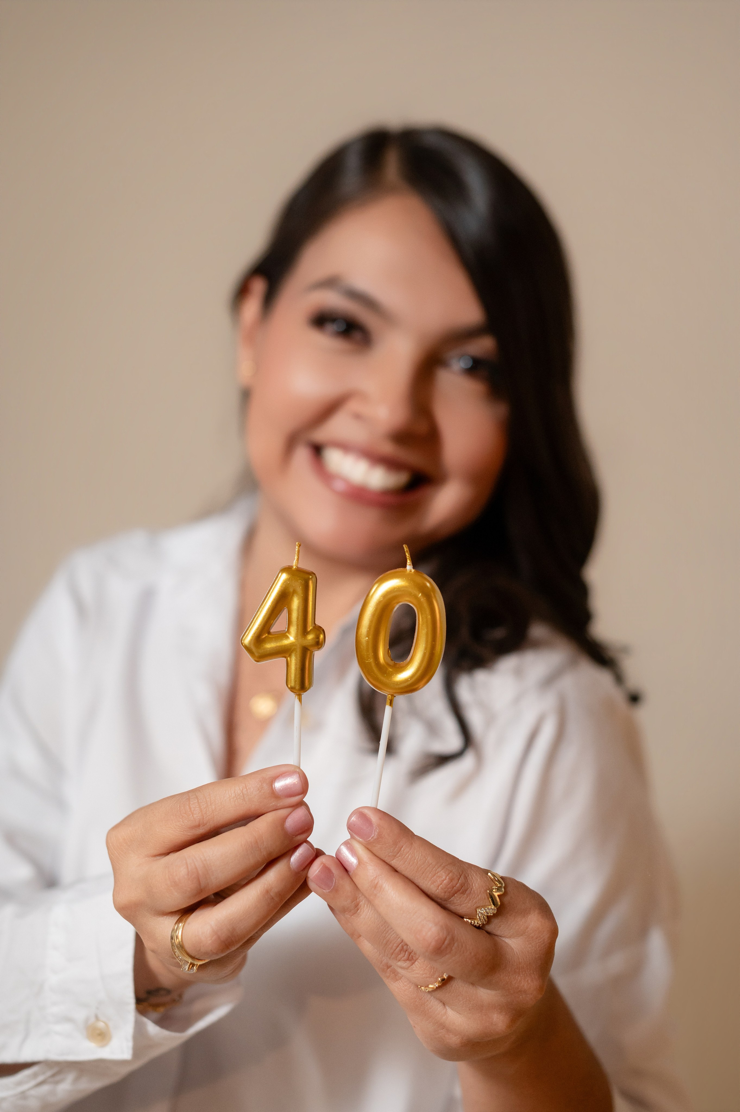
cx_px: 370
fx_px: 1544
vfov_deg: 39.6
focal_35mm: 50
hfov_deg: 27.0
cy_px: 556
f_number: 2.5
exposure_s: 1/640
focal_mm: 50
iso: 2000
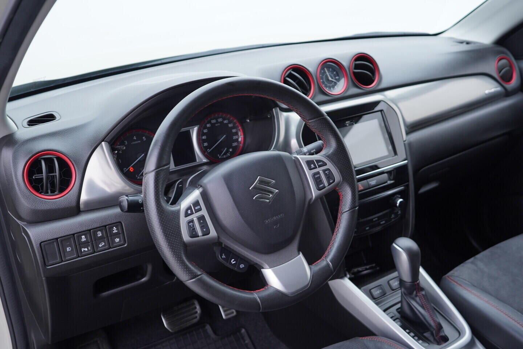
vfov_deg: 36.9
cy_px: 174
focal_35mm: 36
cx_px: 262
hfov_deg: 53.1
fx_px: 523
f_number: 2.8
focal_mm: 24
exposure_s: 1/40
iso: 125
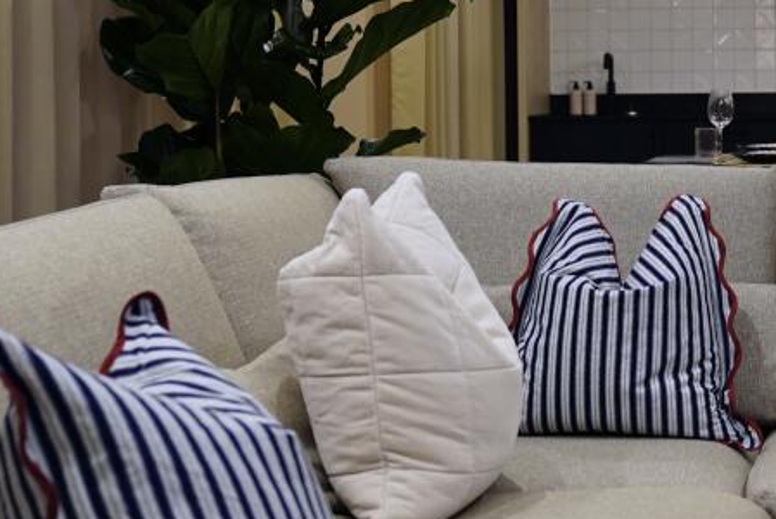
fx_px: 1920
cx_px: 738
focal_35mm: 89
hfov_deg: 22.2
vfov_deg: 15.3
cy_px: 107
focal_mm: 39
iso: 1000
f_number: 4
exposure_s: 1/60
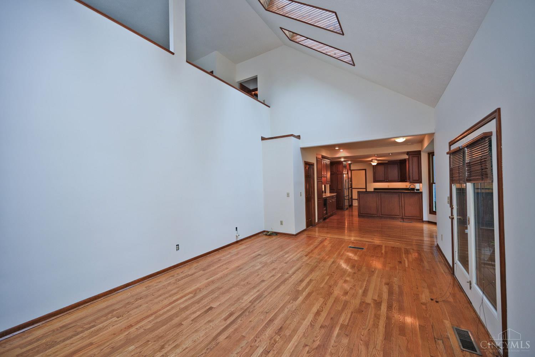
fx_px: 208
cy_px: 178
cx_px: 268
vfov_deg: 81.2
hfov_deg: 104.3
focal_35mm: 14
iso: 220
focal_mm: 14
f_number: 4
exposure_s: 1/60
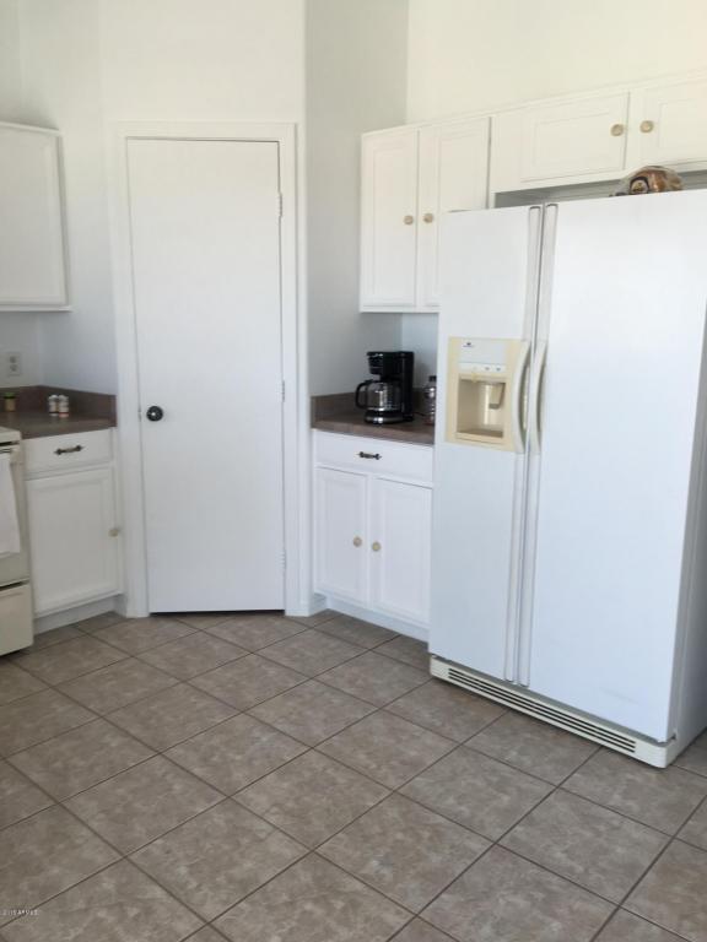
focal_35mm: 29
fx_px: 790
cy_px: 471
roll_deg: -0.2
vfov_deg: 61.7
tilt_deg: -11.7
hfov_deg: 48.2
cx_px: 354
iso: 32
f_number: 2.2
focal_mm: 4.15
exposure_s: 1/60
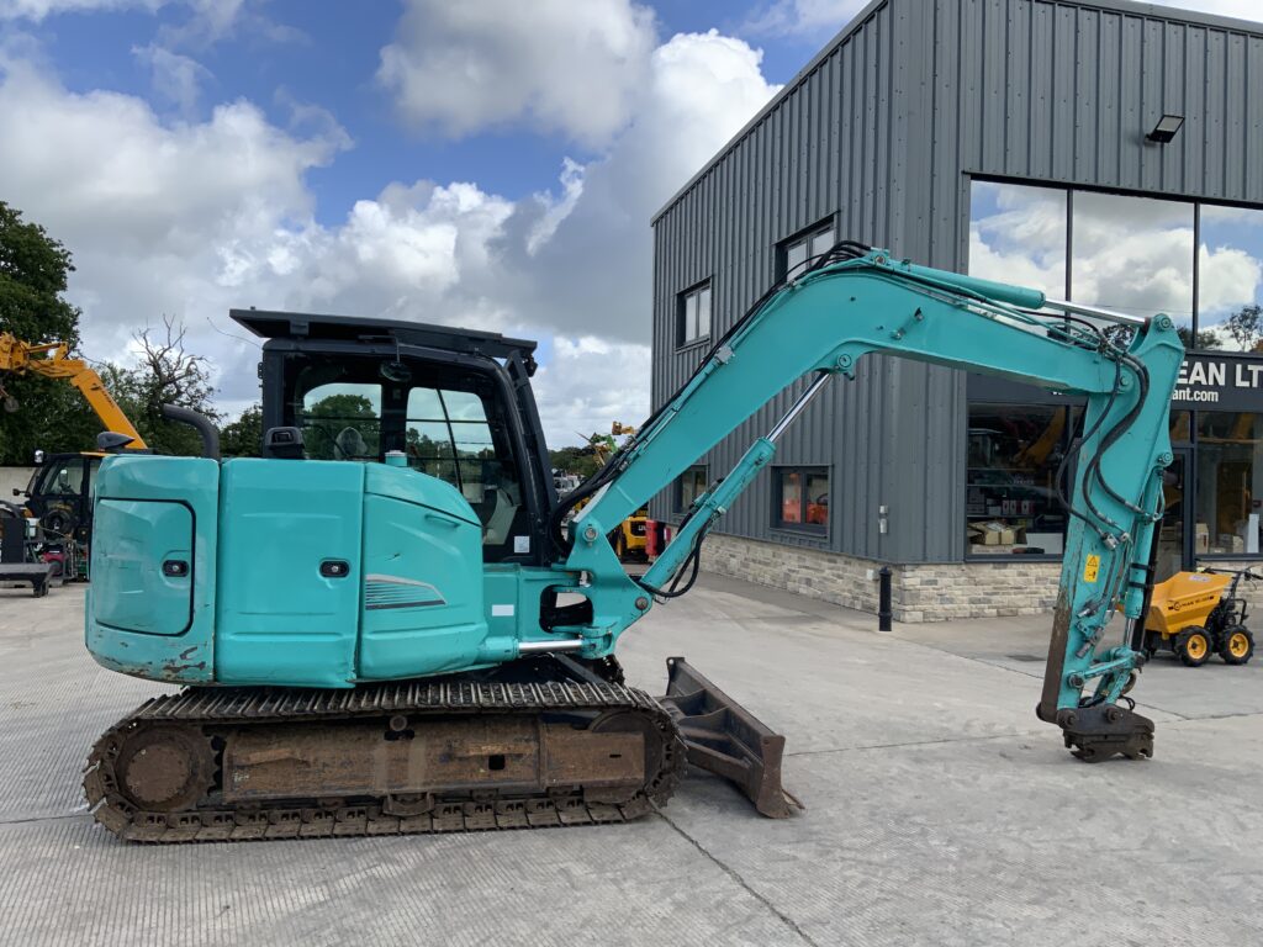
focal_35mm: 29
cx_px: 632
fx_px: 1058
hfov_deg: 61.7
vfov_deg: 48.2
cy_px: 474
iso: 16
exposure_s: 1/1311
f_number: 1.8
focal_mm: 3
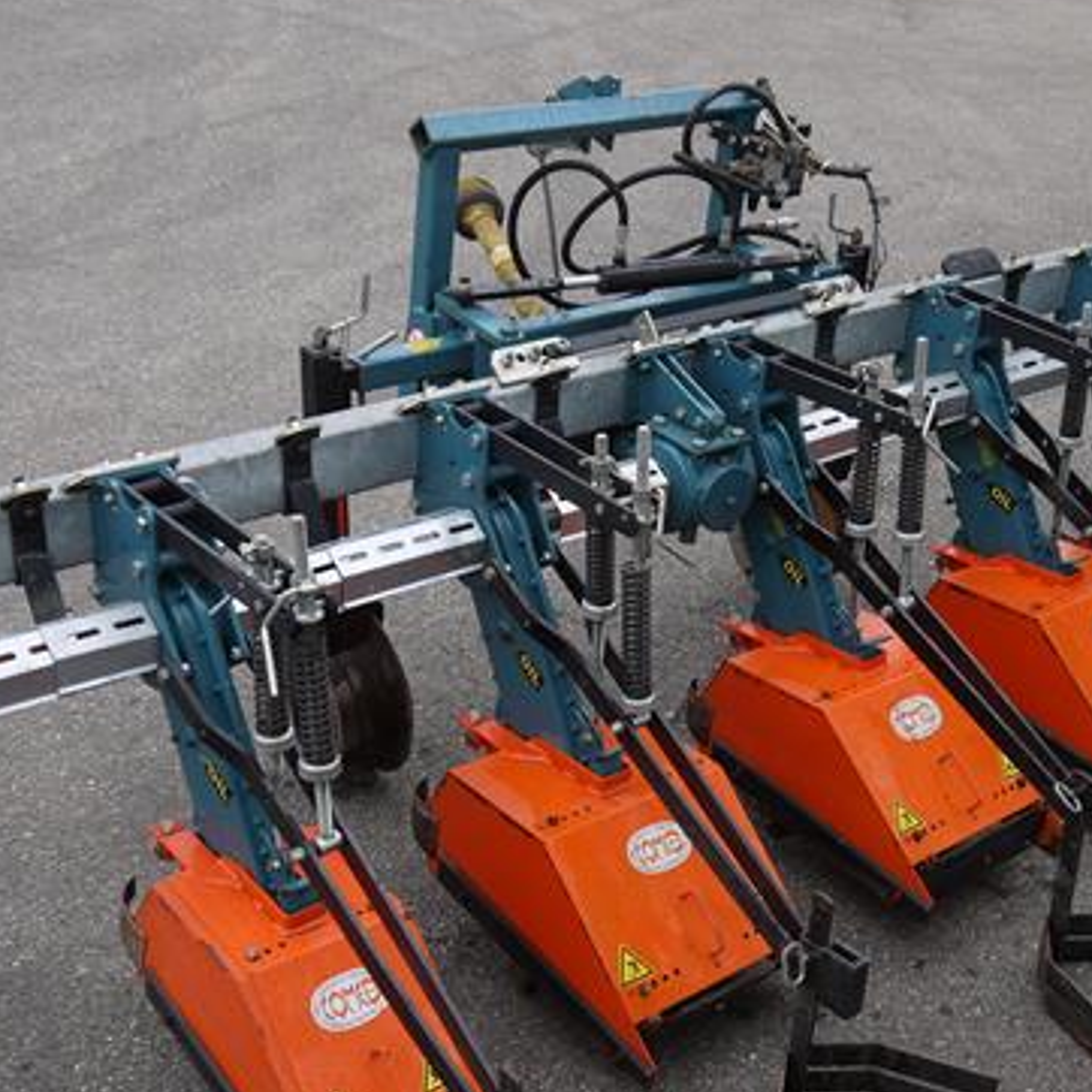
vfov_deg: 33.9
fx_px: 1785
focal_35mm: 50
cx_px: 736
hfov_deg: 33.7
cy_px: 679
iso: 100
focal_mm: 16
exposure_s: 1/125
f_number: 5
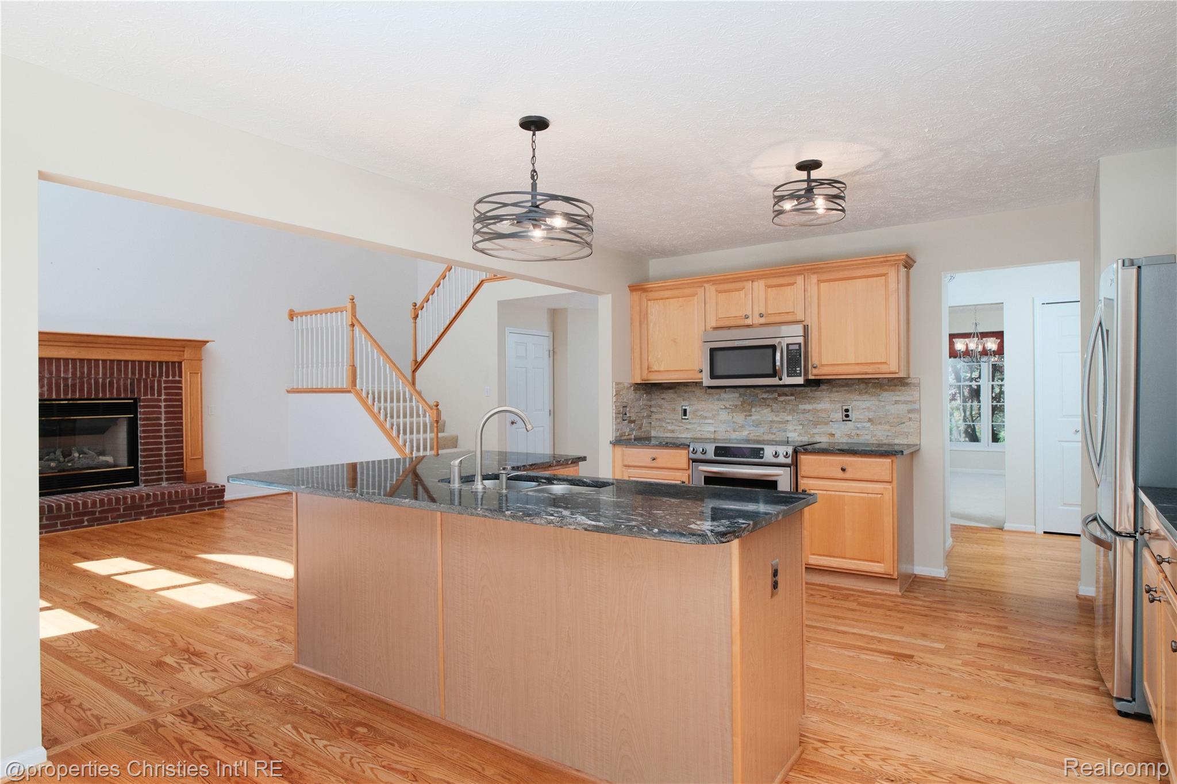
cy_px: 392
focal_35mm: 20
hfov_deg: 84.0
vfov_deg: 61.9
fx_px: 654
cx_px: 588
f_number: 6.4
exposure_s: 1/125
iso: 640
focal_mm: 13.5
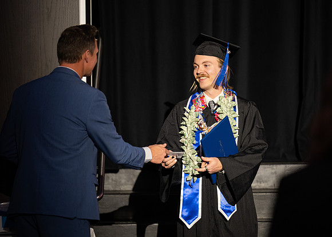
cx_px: 166
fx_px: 1580
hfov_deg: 12.0
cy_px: 118
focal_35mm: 168
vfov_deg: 8.6
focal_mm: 160
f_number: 2.8
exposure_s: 1/200
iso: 1600
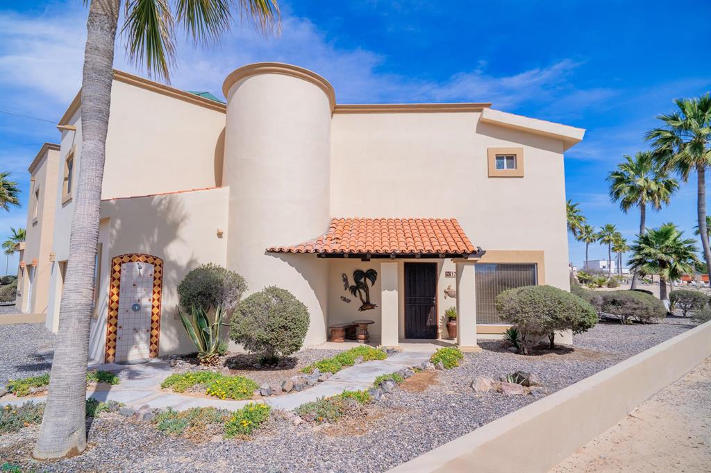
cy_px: 236
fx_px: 395
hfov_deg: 84.0
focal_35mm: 20
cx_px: 356
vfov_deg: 61.9
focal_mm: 20
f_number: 5.6
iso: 50
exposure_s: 1/750
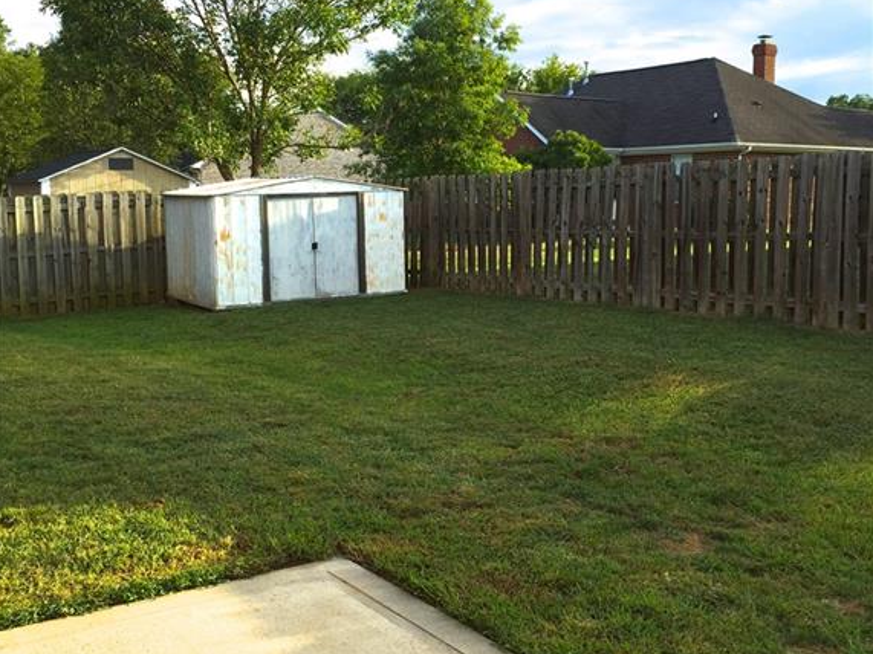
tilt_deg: -5.3
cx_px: 434
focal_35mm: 39
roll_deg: -1.3
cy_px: 301
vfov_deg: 36.8
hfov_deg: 47.9
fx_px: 983
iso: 32
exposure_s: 1/494
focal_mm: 4.15
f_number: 2.2
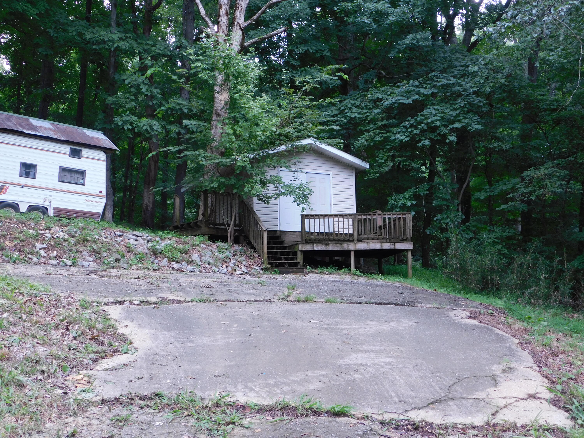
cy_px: 219
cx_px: 292
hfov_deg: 42.1
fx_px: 759
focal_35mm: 45
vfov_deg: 32.2
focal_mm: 8
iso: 125
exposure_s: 1/60
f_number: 3.7
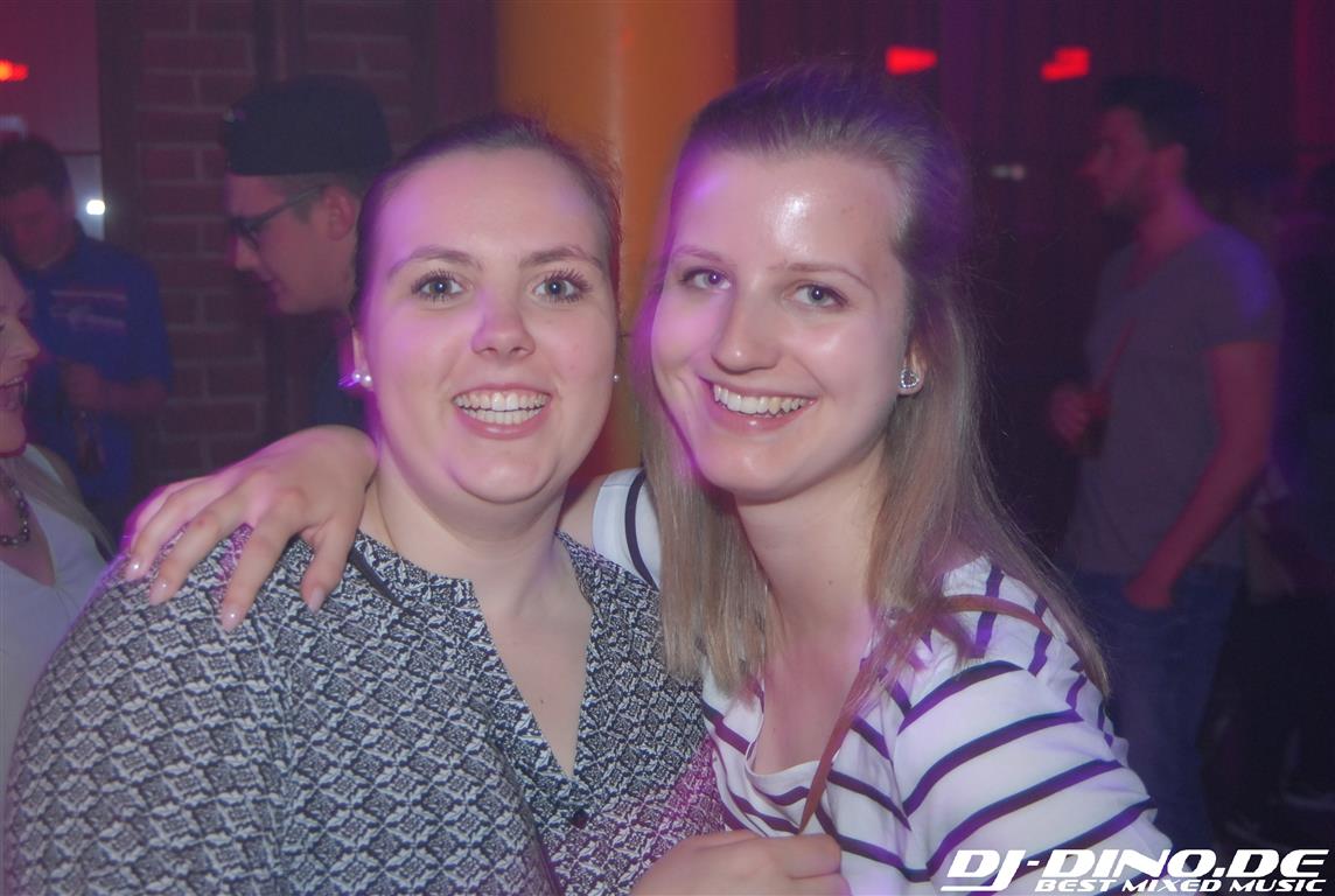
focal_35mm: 57
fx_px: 2118
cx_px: 668
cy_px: 448
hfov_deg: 35.0
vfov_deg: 23.9
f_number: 5.6
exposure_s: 1/6
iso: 400
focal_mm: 38
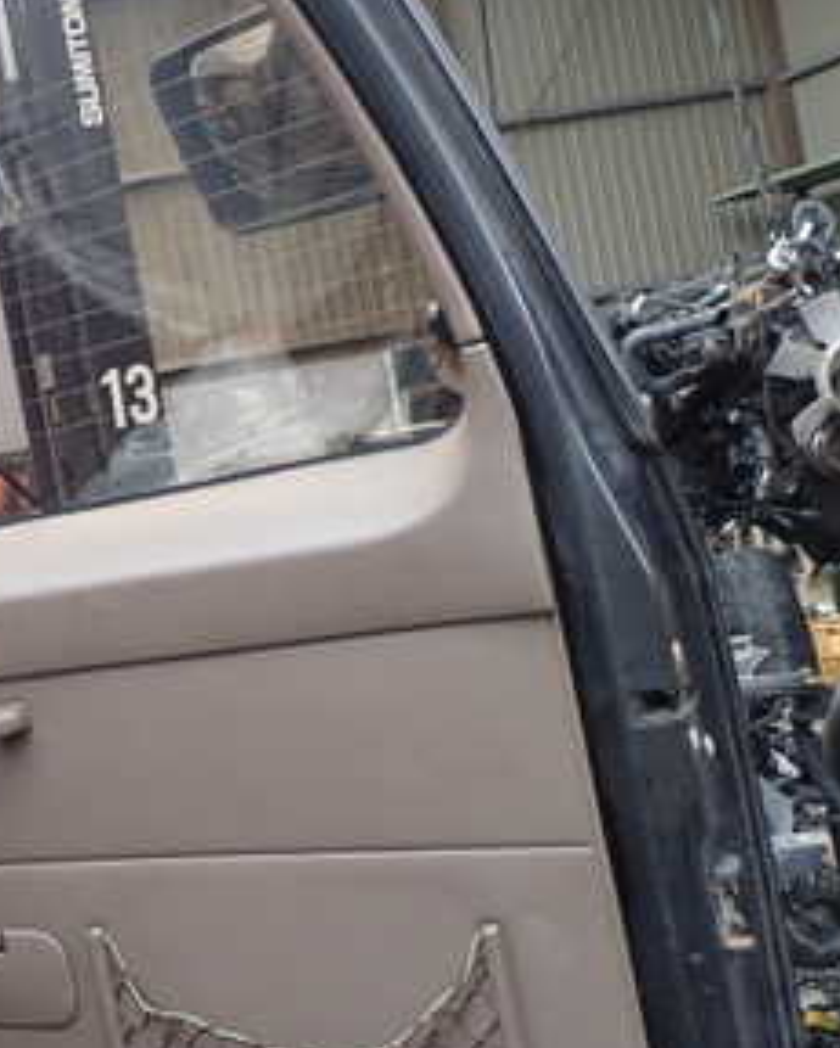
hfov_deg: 26.8
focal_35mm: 51
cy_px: 577
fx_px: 1583
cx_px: -128
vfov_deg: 36.6
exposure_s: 1/200
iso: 100
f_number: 2.8
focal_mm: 4.5
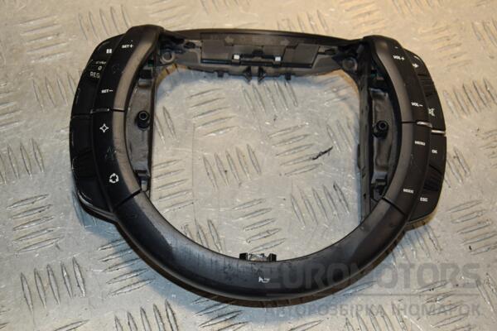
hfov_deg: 28.1
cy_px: 166
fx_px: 994
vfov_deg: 18.9
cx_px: 248
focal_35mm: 72
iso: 800
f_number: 7.1
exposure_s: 1/200
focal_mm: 48
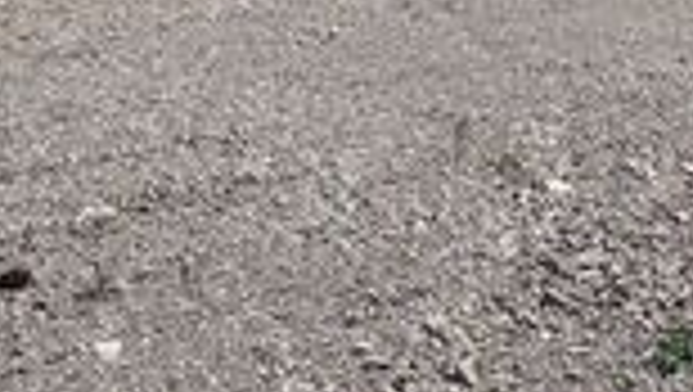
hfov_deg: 33.9
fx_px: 1122
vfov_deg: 15.7
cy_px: -387
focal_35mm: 61
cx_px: 212
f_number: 1.8
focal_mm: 4.6
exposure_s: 1/1299
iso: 40
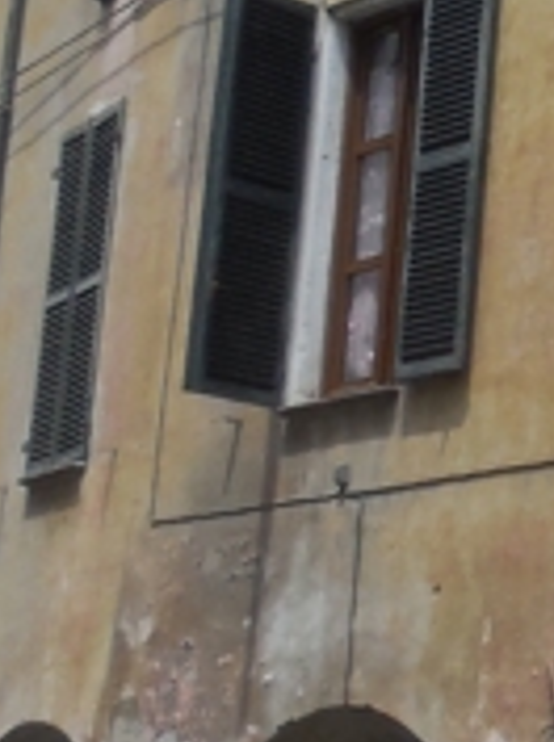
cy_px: 29
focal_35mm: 145
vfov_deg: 13.5
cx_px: 1192
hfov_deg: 9.4
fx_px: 3105
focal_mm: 4.5
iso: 125
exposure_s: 1/1250
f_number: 3.1
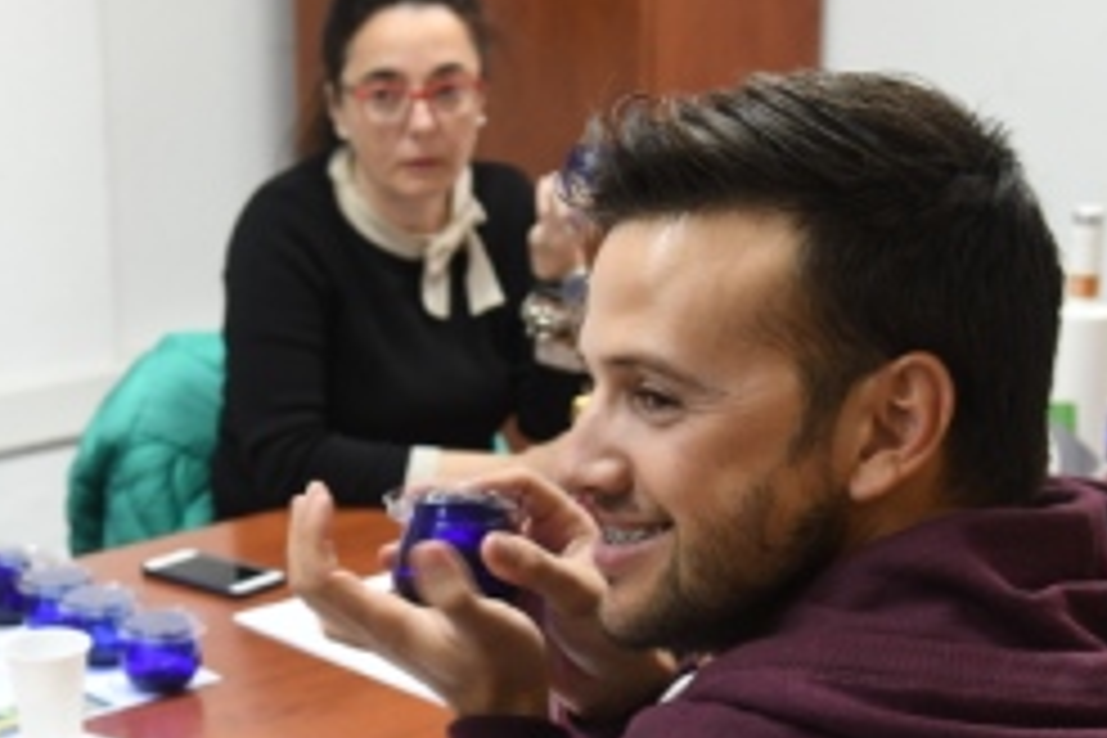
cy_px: 565
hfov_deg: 24.5
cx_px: 274
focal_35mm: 82
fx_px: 2521
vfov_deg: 16.6
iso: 1250
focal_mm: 30
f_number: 4
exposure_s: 1/60
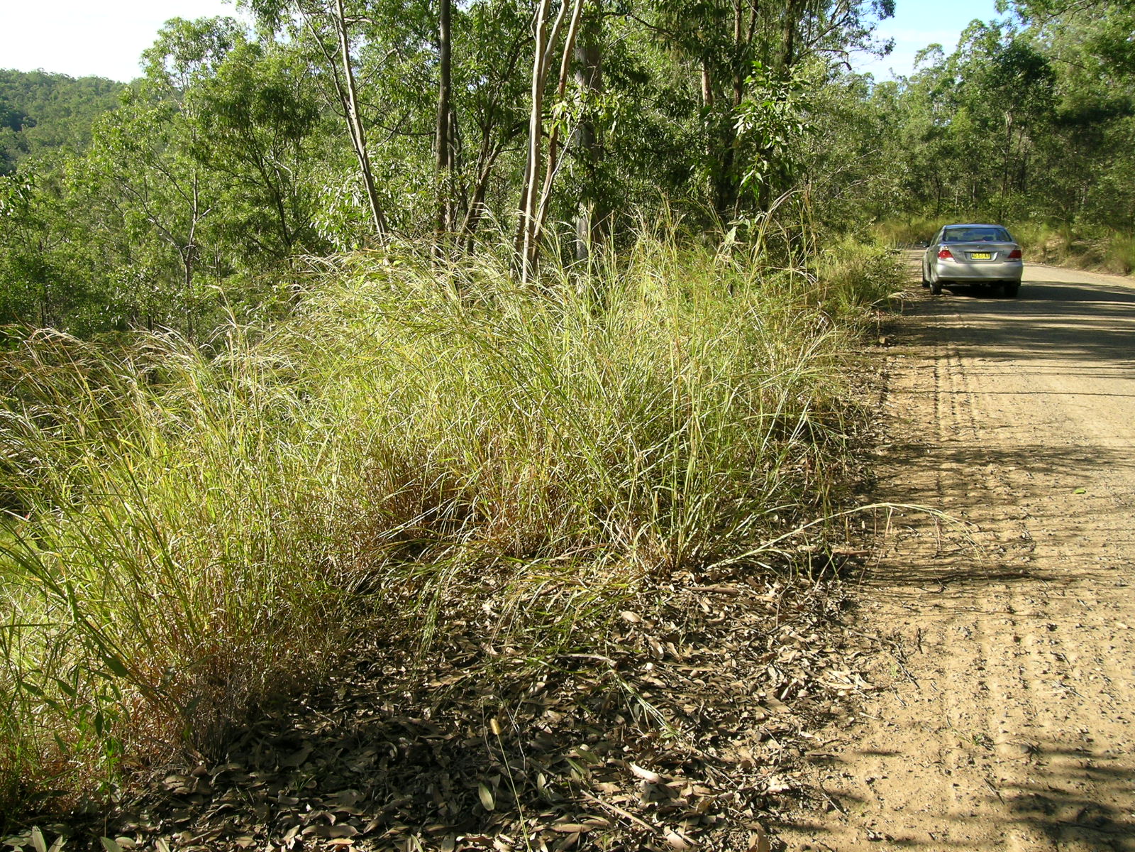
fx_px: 1016
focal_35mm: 31
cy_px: 426
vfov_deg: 45.4
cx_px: 568
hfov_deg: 58.4
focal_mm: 6.5
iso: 50
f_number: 6.5
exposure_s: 1/86.8
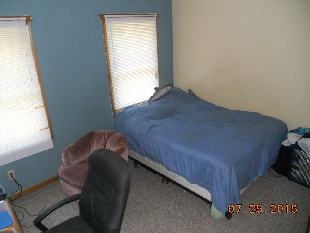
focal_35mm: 27
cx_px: 155
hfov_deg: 65.3
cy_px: 116
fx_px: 242
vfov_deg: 51.4
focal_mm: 4.9
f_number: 3.2
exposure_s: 1/25
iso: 320
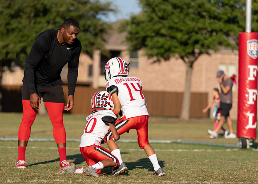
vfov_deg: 8.0
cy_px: 110
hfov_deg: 11.2
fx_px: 1319
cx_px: 107
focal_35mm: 180
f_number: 2.8
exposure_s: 1/1000
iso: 100
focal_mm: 135
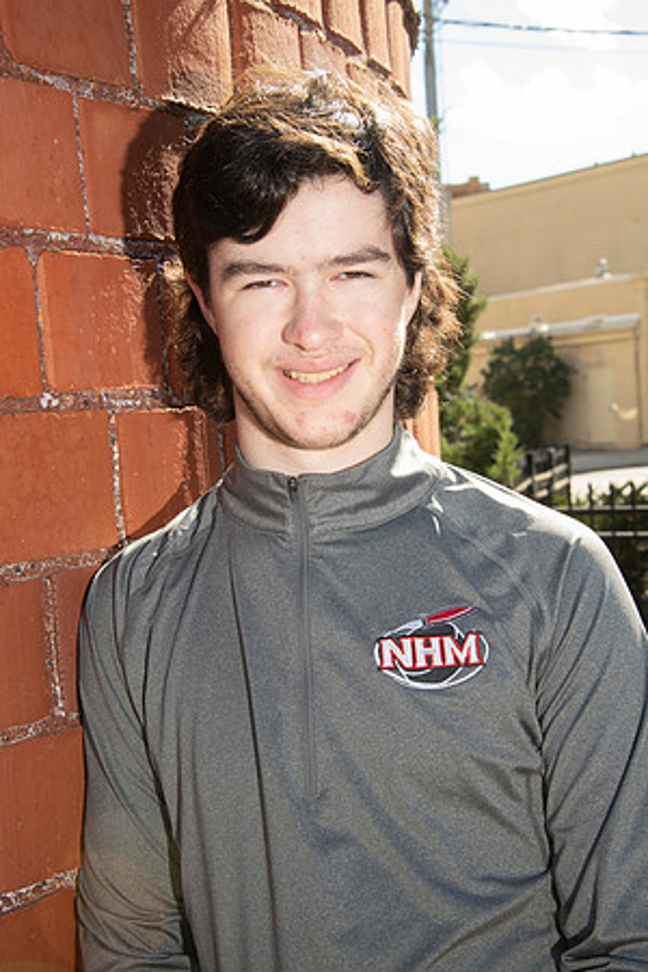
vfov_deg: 29.7
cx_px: 324
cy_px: 486
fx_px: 1836
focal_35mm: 68
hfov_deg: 20.0
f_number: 13
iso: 800
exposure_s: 1/160
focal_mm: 68
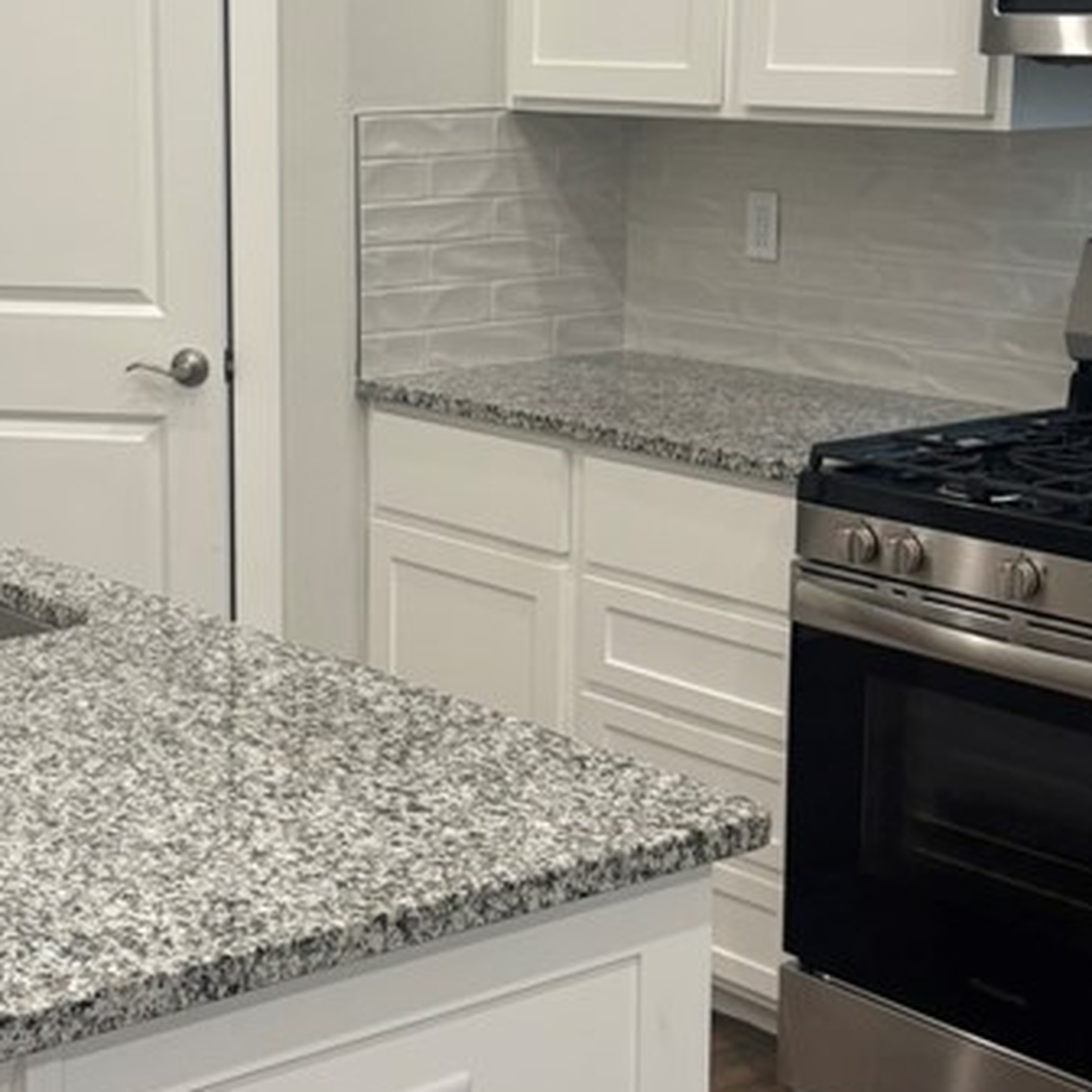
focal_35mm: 70
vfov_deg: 24.6
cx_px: 335
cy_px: 458
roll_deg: -0.9
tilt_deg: -10.4
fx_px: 2498
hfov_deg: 24.5
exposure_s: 1/60
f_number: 1.6
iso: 100
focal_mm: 5.96
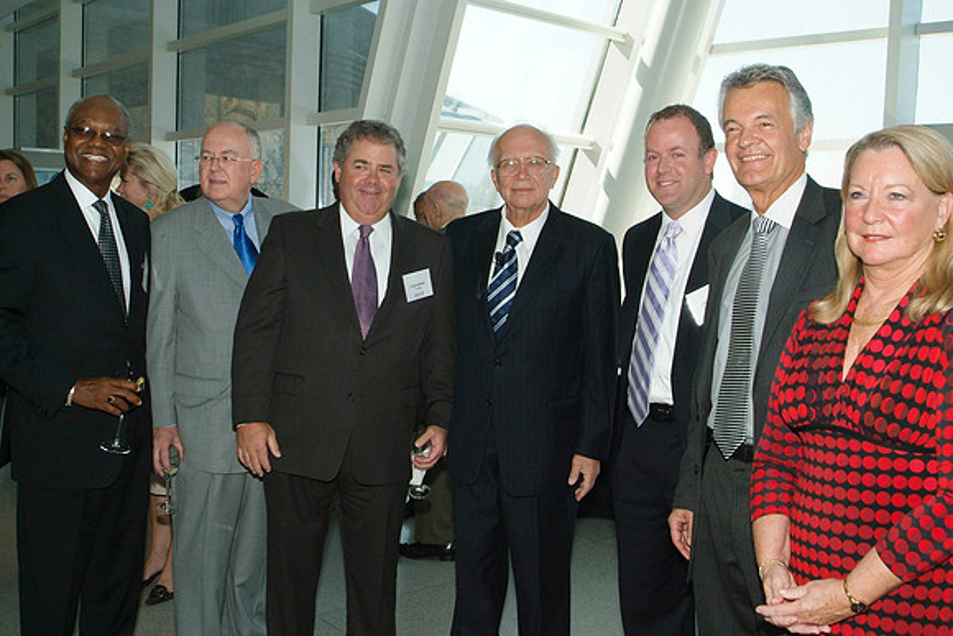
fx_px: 953
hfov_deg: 53.1
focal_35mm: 36
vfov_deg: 36.9
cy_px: 318
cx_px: 476
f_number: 11
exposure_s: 1/60
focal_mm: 24
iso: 800
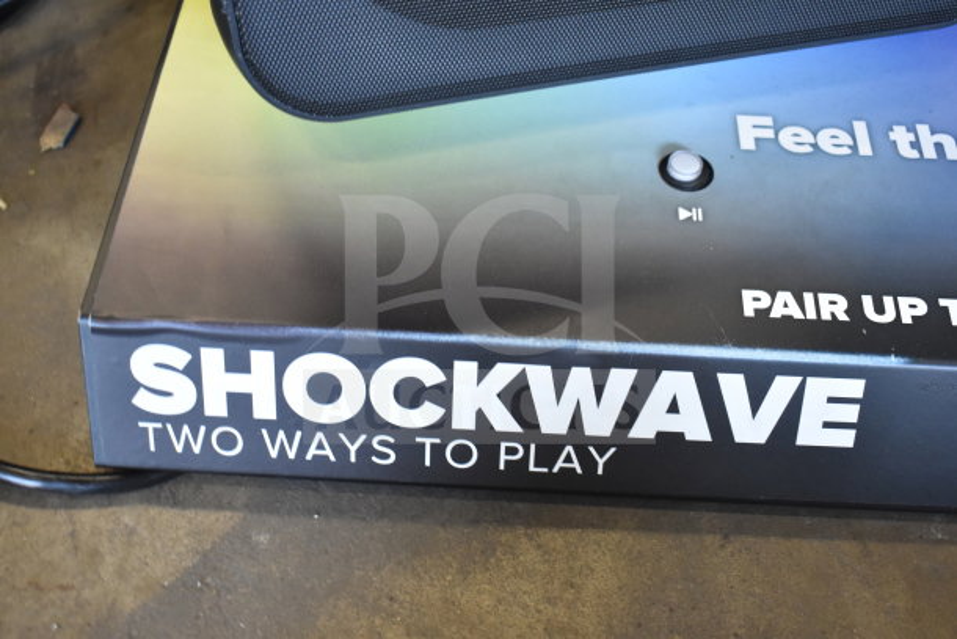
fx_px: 1117
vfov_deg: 31.9
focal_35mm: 42
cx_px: 478
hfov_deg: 46.4
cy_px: 320
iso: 1600
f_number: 4.2
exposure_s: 1/50
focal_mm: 28
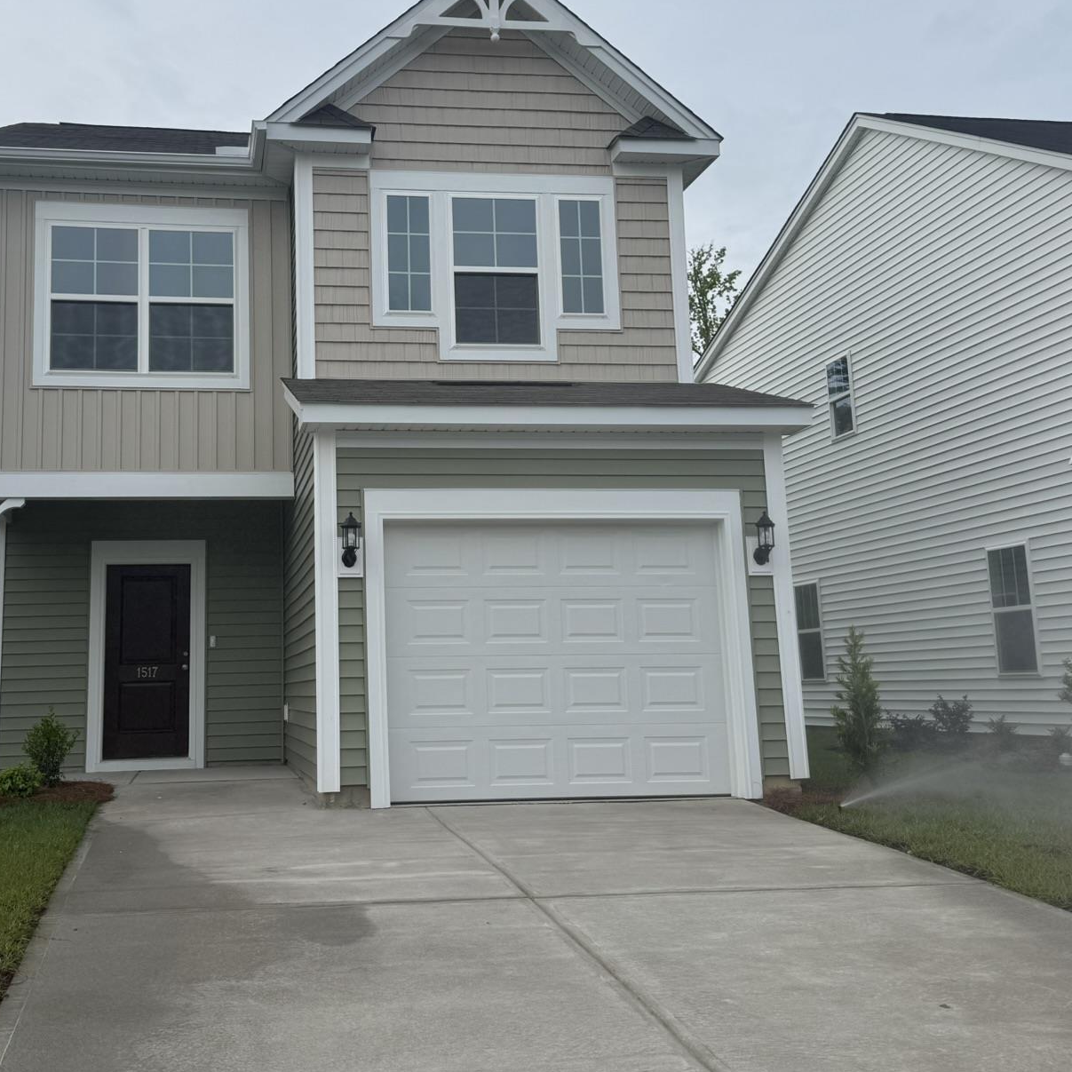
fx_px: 1261
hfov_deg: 45.5
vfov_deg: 45.9
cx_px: 376
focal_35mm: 36
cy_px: 465
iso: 80
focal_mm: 6.76
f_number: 1.78
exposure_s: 1/5814
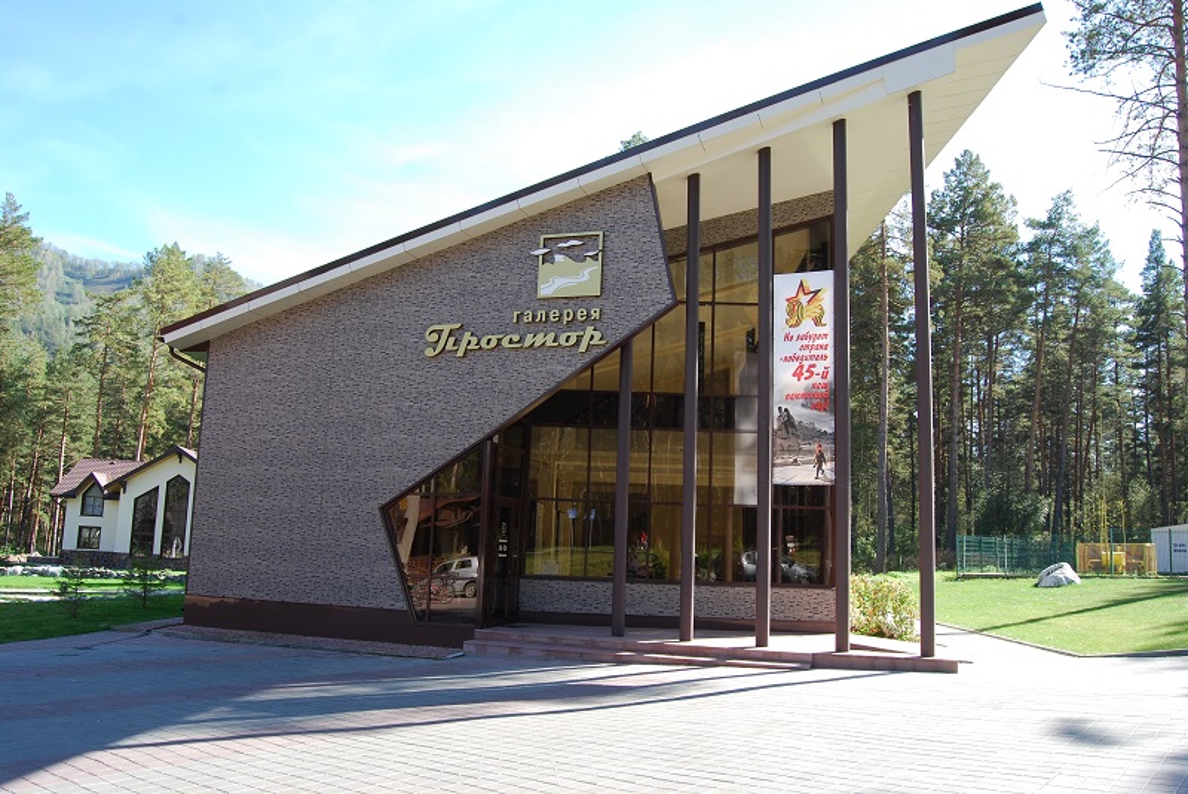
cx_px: 594
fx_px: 892
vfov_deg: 48.0
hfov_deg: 67.3
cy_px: 397
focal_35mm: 27
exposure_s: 1/80
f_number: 8
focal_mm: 18
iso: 200
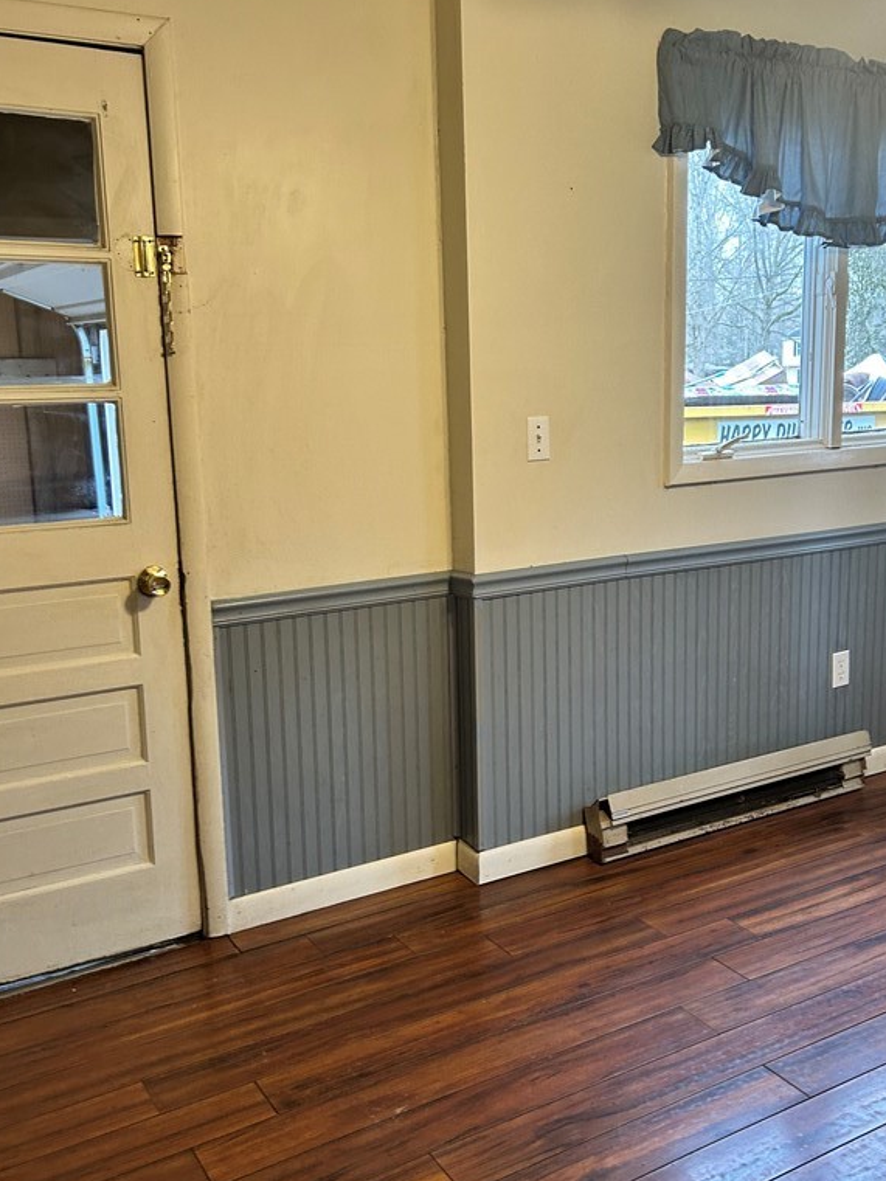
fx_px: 1194
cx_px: 503
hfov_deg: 40.6
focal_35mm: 35
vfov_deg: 52.6
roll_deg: +1.5
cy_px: 573
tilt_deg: -10.8
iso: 160
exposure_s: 1/60
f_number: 1.5
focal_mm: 5.7
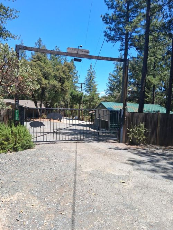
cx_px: 86
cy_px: 115
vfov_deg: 67.3
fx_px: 173
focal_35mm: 26
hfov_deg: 53.0
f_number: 1.8
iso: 25
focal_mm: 3.98
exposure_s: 1/323
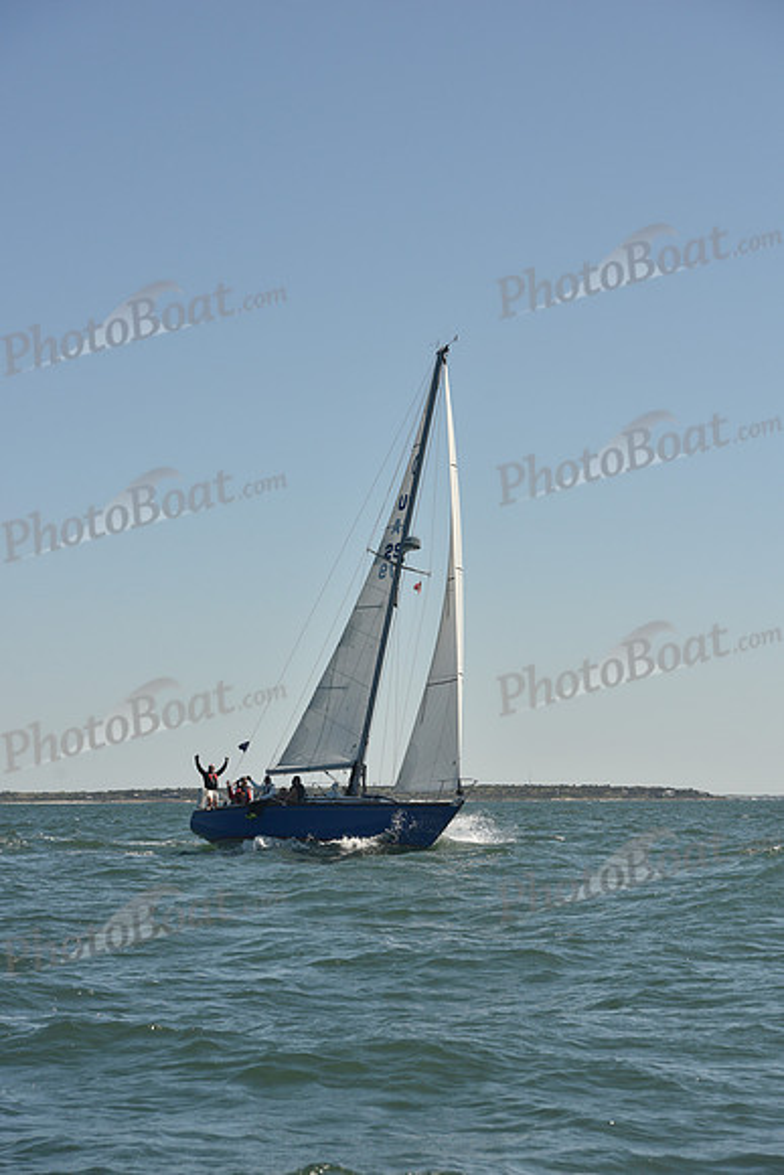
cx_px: 392
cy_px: 588
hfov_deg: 17.1
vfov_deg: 25.4
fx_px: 2612
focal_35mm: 80
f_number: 6.3
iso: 250
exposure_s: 1/800
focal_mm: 80
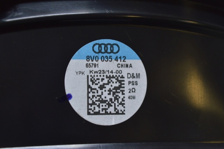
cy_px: 74
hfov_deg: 24.6
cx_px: 112
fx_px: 513
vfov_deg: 16.5
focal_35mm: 82
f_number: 5.6
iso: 400
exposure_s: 1/40
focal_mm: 55
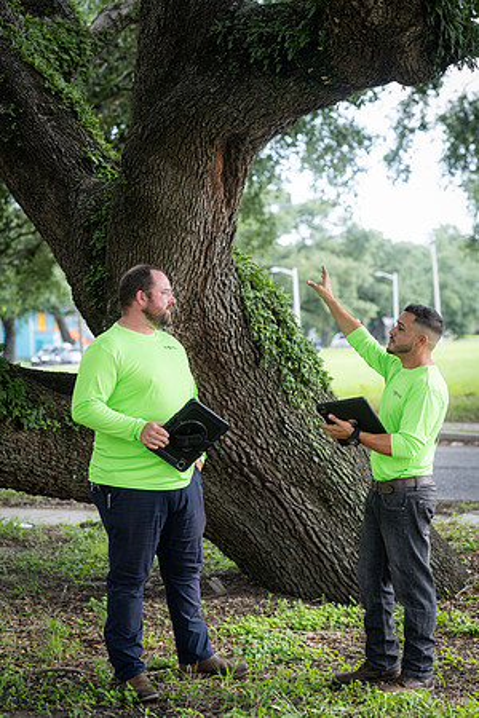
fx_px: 1696
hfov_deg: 16.1
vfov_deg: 23.9
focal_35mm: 85
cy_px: 359
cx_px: 240
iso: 500
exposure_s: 1/500
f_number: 3.5
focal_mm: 85
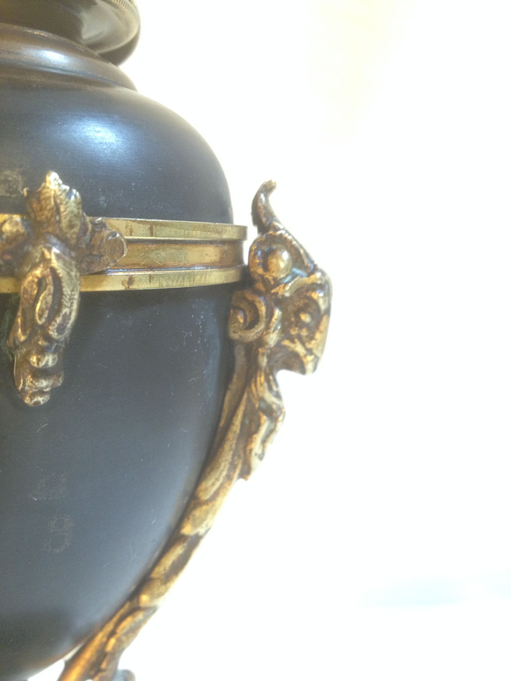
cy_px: 340
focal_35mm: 35
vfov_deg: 52.6
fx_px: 689
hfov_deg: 40.7
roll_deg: +1.8
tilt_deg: -7.1
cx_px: 256
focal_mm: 4.28
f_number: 2.4
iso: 125
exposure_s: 1/20
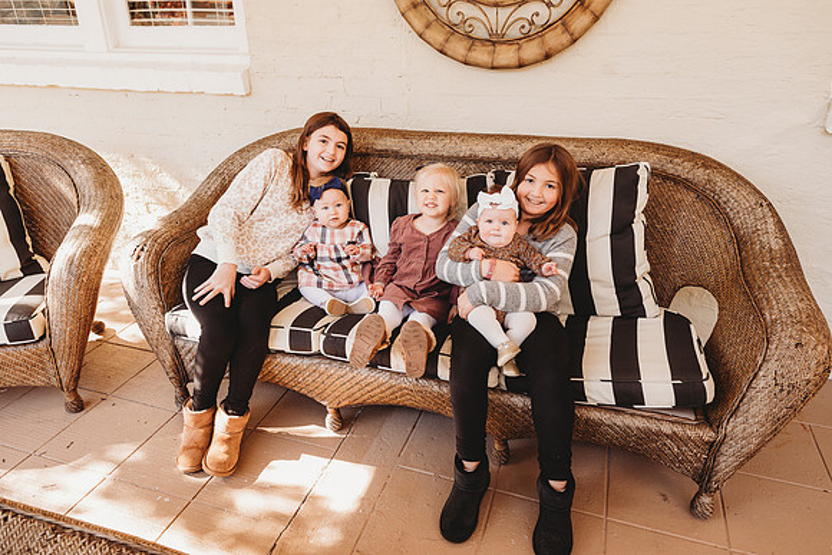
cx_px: 416
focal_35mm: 24
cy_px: 278
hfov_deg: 73.7
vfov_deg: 53.2
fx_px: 555
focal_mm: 24
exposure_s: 1/100
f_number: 4.5
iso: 400
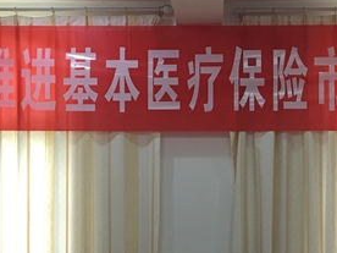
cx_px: 192
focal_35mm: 84
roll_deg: -0.6
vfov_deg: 17.5
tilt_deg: +0.4
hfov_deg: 23.3
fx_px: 818
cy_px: 177
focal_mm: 4.15
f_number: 2.2
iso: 32
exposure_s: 1/17
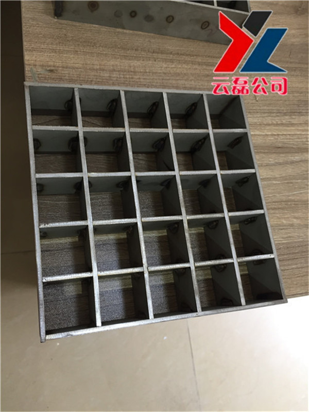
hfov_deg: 48.3
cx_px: 154
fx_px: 345
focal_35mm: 29
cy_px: 206
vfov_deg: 61.6
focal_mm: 4.15
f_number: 2.2
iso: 100
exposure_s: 1/33
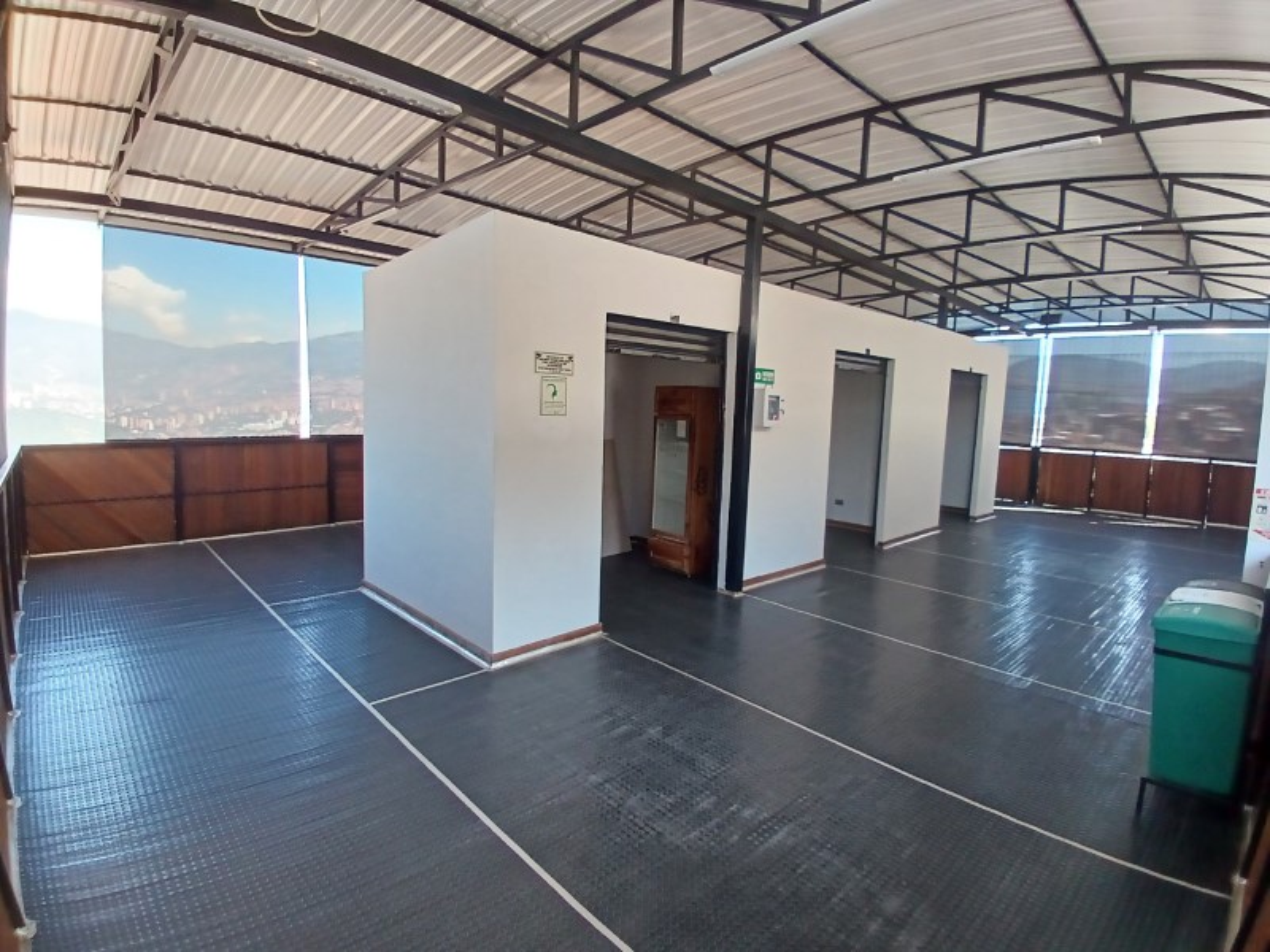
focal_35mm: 17
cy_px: 476
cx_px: 635
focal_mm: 1.4
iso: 100
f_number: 2.2
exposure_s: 1/50
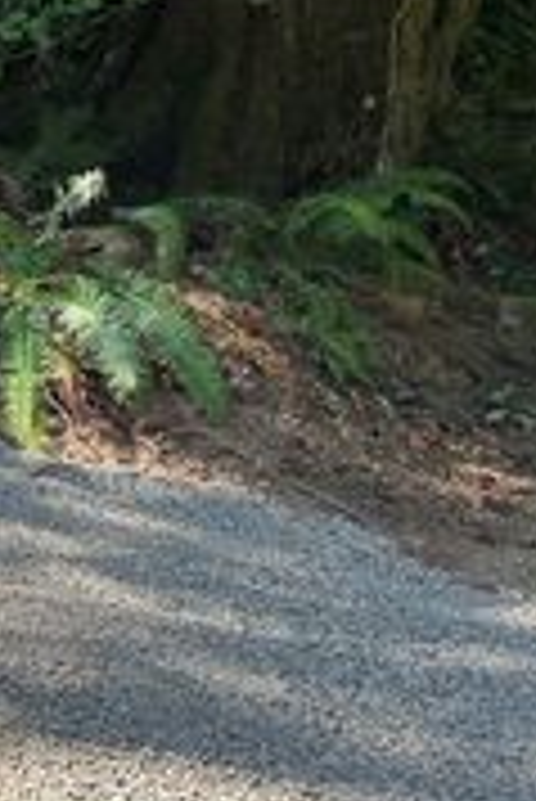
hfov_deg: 16.1
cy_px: 214
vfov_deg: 28.5
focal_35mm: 70
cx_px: -468
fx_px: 1560
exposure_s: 1/460
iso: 80
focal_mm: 6.86
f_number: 1.78
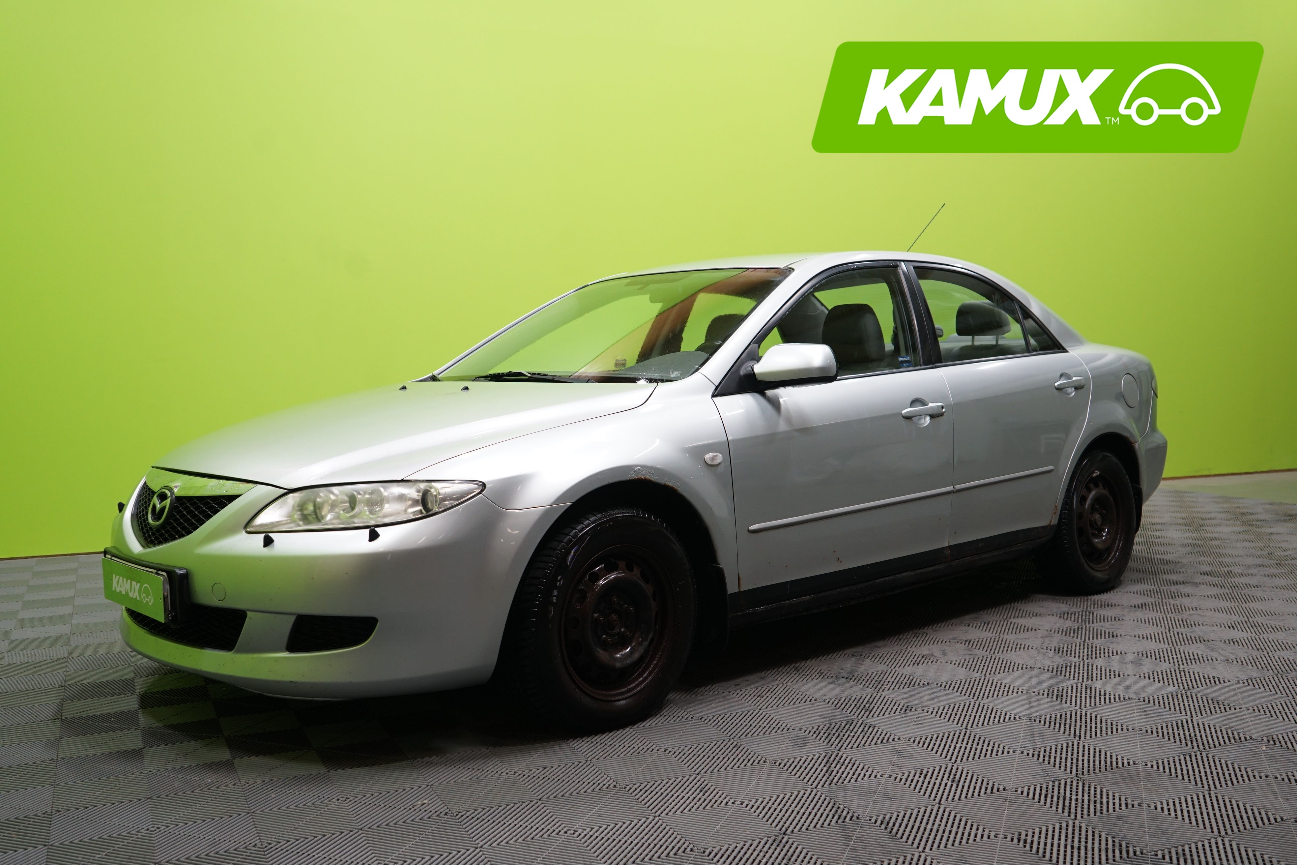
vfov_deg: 41.1
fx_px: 1153
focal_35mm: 32
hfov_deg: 58.7
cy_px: 432
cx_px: 648
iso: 640
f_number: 4.5
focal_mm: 32
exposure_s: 1/80
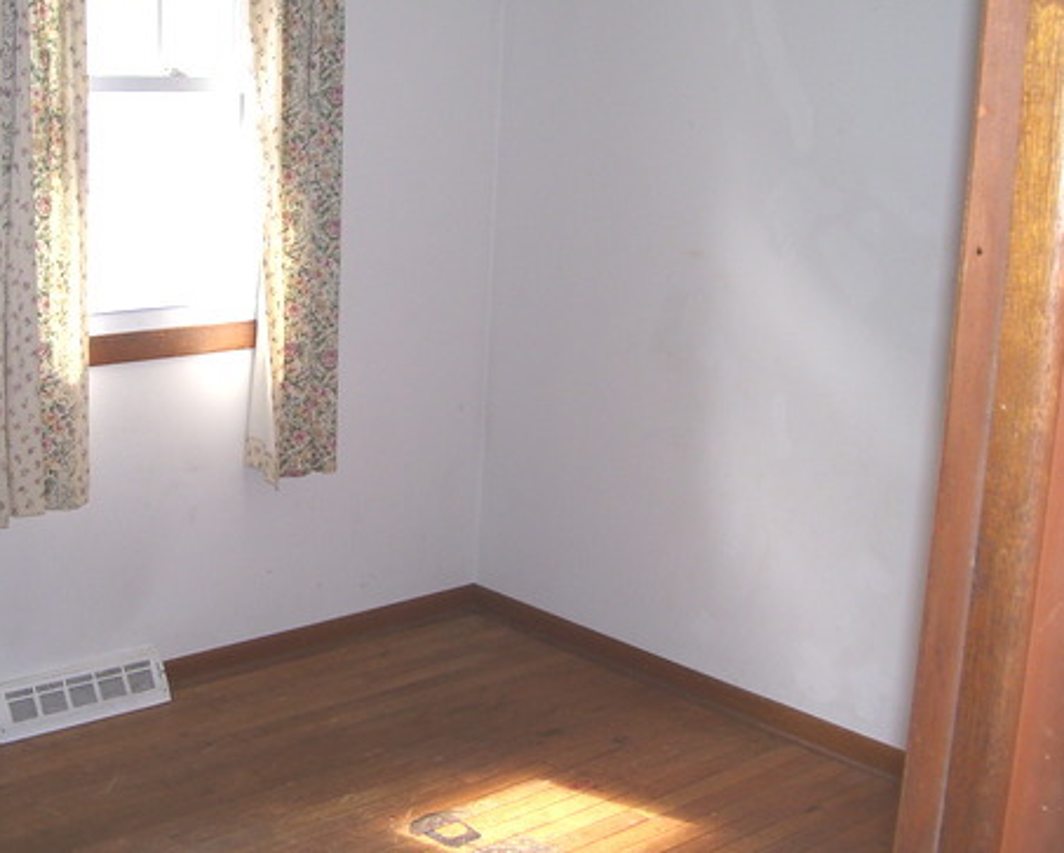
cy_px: 383
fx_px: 1607
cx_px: 329
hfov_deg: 36.1
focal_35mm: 51
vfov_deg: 29.7
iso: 80
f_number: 2.7
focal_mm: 6
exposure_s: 1/60
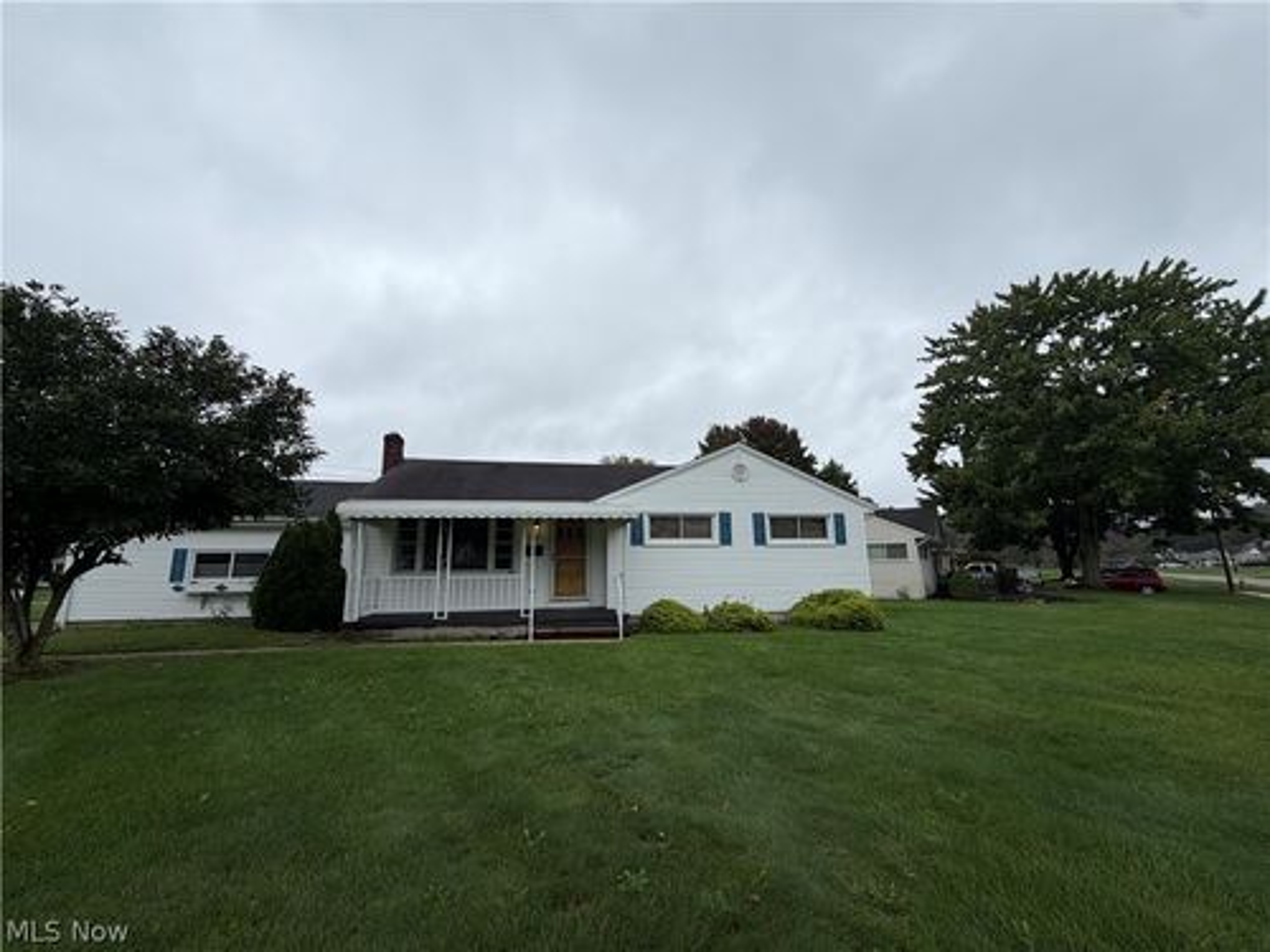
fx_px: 514
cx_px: 635
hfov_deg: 102.1
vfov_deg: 85.7
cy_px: 476
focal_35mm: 14
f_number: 2.2
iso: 32
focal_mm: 2.22
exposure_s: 1/770
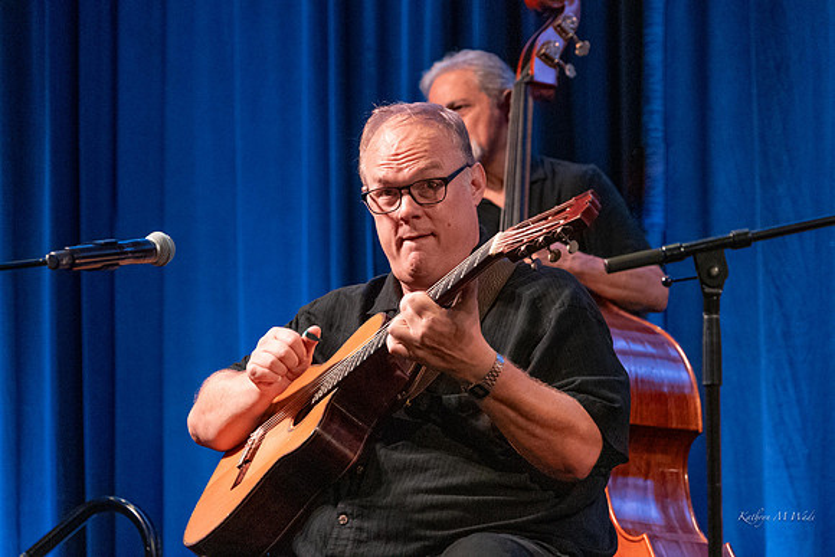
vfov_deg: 9.2
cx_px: 418
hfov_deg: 13.7
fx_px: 3480
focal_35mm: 150
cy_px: 278
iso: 10000
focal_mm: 150
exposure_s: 1/320
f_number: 6.3
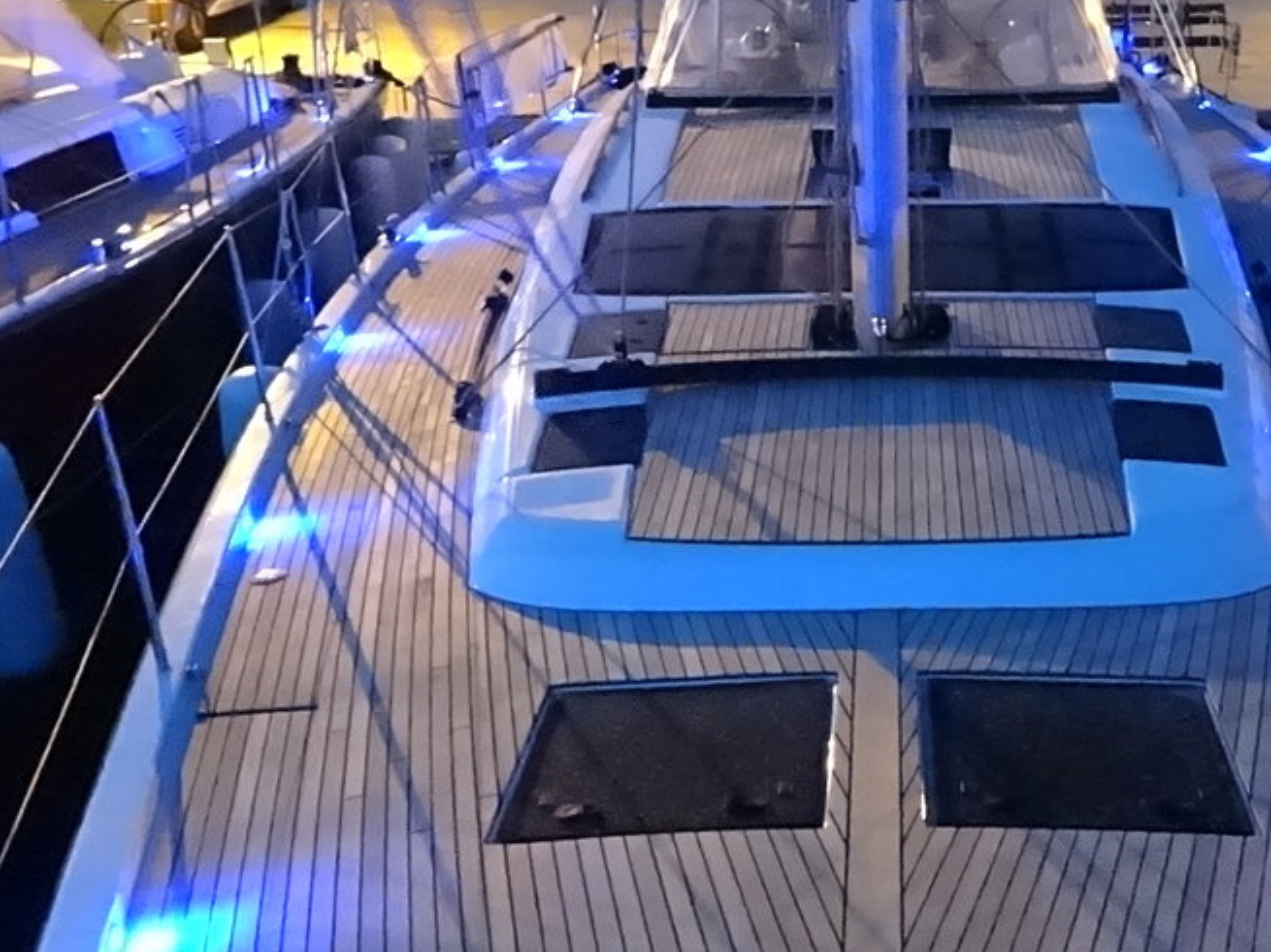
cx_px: 902
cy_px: 483
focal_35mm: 44
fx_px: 1615
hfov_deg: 42.0
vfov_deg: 32.9
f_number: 3.5
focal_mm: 4.1
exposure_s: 1/4
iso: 6400
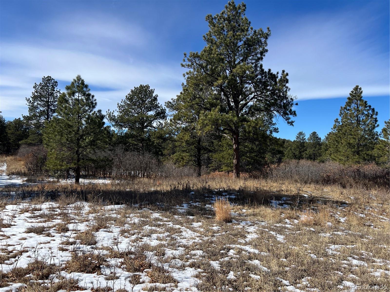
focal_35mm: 26
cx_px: 195
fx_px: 293
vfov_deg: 53.1
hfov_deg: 67.3
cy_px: 146
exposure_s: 1/4274
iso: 50
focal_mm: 5.7
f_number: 1.5
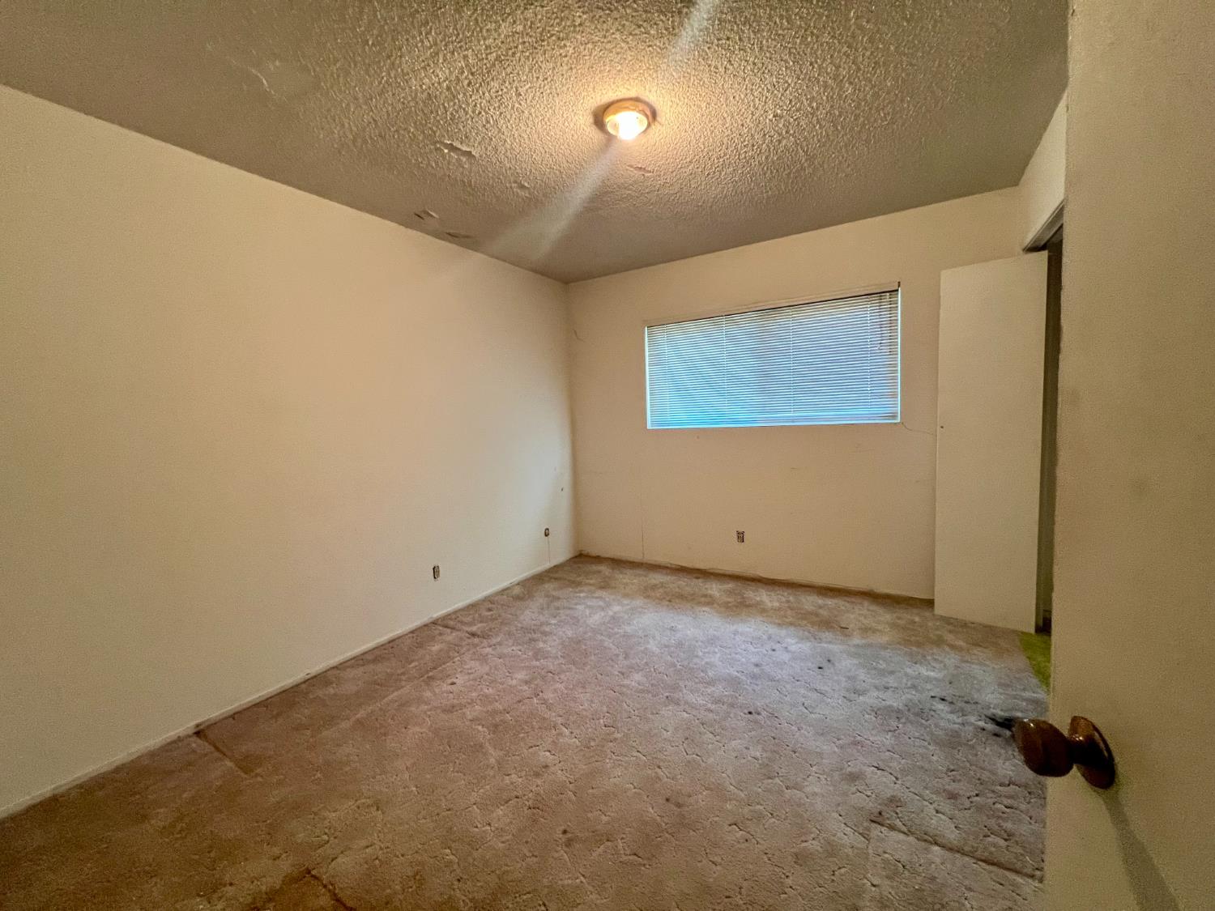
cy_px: 456
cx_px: 608
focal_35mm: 13
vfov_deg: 89.9
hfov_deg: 106.2
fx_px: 456
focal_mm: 1.57
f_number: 1.8
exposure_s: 1/60
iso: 320
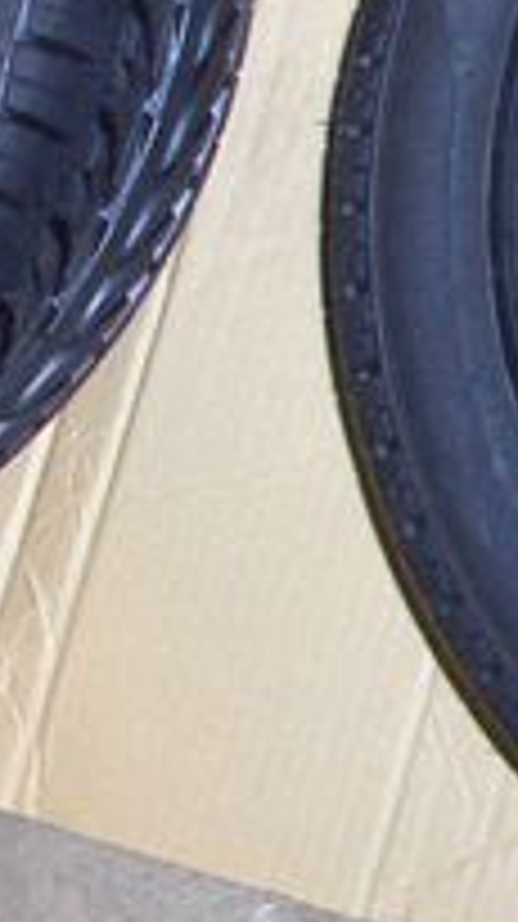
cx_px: 1171
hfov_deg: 11.0
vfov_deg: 22.2
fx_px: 2325
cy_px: 180
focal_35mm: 95
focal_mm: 5.8
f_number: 2.8
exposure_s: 1/60
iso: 53
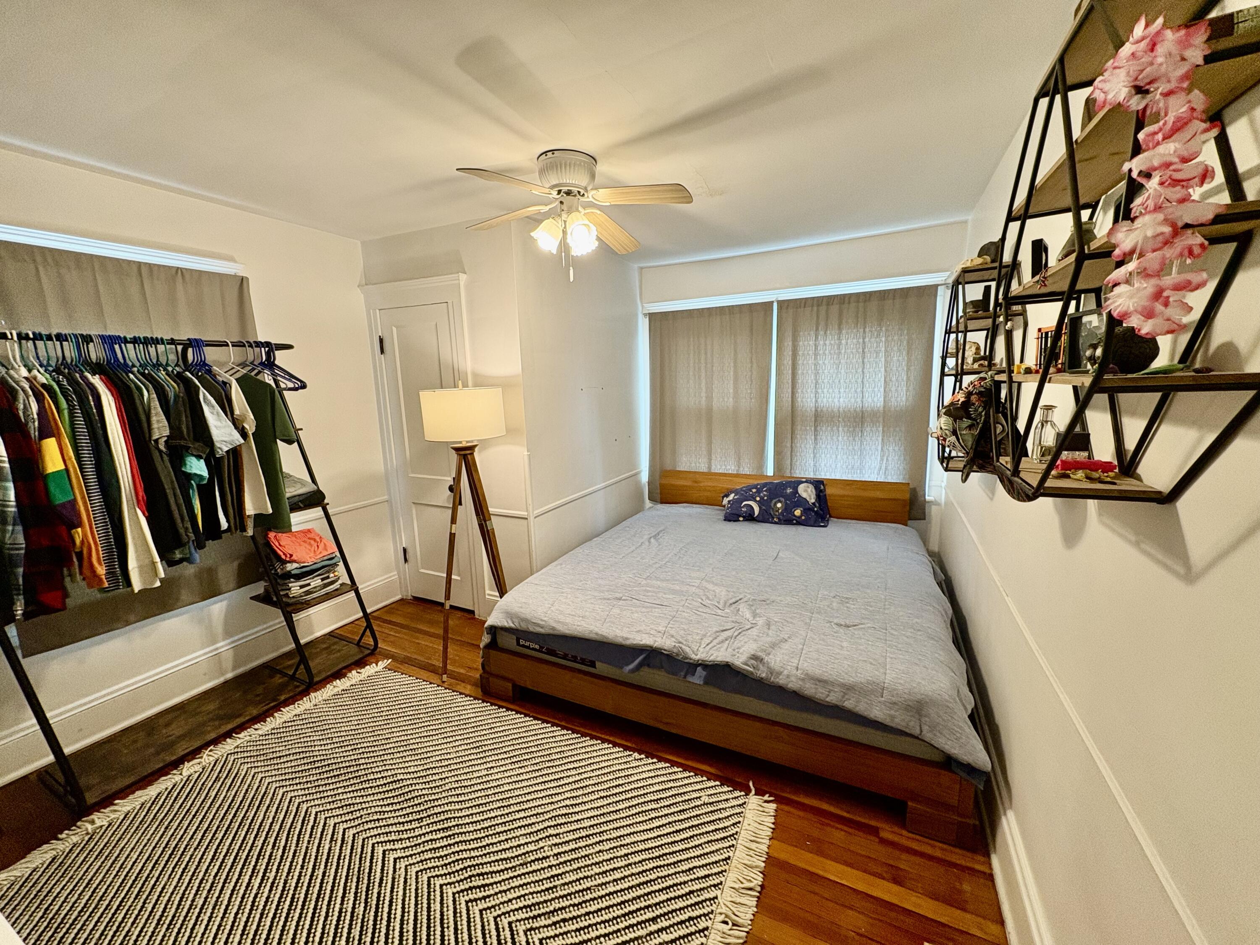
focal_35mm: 14
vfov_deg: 85.7
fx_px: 510
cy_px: 472
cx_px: 630
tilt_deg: -10.2
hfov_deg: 102.1
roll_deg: +2.1
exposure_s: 1/60
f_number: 2.2
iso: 160
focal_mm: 2.22
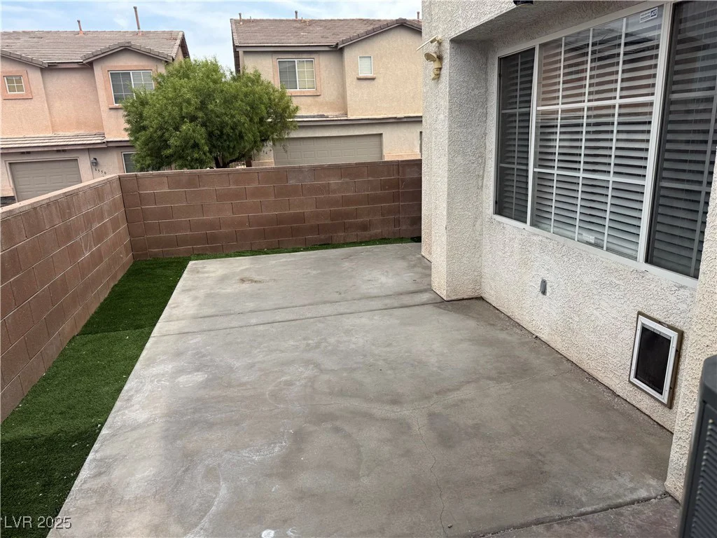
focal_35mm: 24
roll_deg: +2.8
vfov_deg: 56.8
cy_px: 269
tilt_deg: -14.5
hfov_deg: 71.6
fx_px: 497
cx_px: 358
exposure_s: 1/4167
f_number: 1.78
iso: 80
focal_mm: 6.76
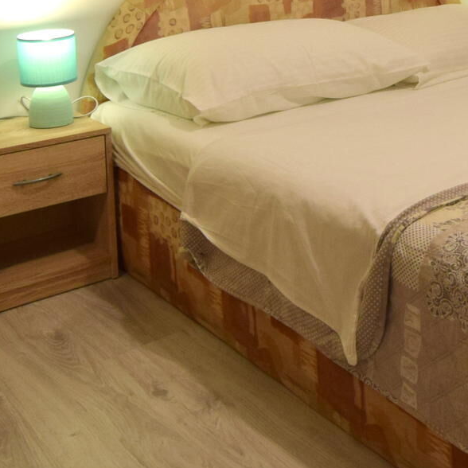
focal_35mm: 52
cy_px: -43
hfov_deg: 32.1
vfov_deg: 29.6
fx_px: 795
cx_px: 354
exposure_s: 1/60
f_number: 4
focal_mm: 10
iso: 560
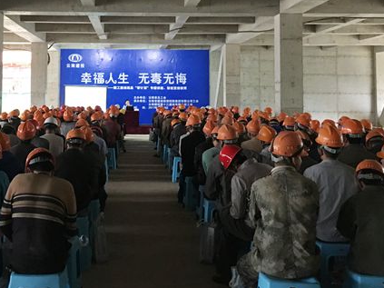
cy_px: 73
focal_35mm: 48
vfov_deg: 29.8
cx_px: 140
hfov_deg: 39.4
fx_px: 532
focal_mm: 4.15
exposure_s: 1/17
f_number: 2.2
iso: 200
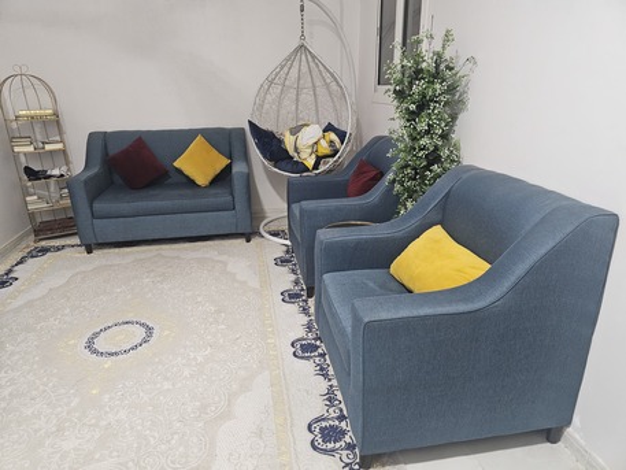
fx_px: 416
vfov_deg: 58.9
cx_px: 313
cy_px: 235
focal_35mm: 23
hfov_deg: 73.9
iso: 800
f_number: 1.7
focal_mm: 6.3
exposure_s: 1/120
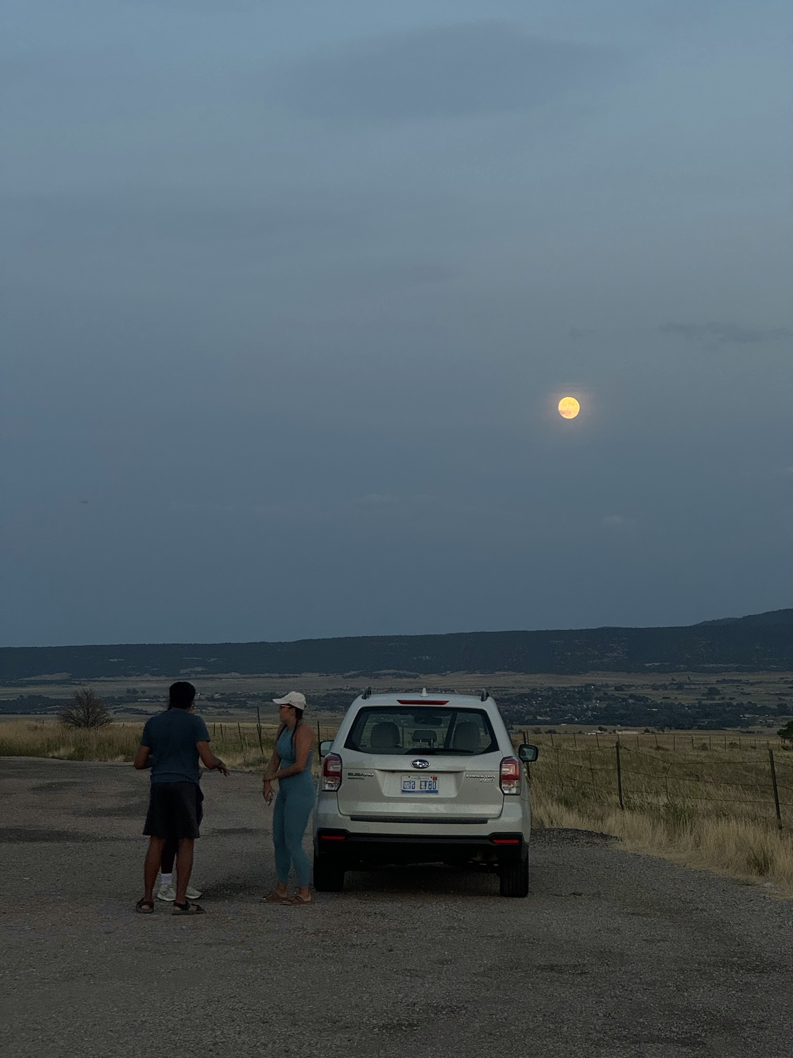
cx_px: 396
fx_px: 2352
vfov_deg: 25.3
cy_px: 529
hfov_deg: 19.1
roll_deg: +0.1
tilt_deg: +3.2
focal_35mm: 77
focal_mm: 9
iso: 160
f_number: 2.8
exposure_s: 1/99
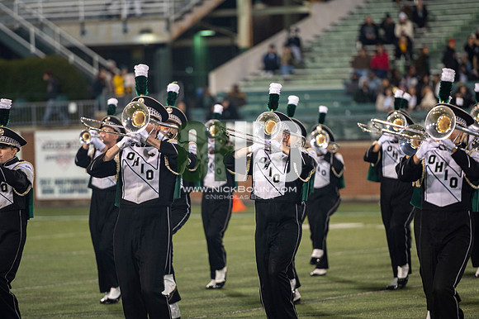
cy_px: 160
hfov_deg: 10.3
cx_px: 240
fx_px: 2659
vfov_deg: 6.9
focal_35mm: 200
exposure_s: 1/500
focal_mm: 200
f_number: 2.8
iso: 1000
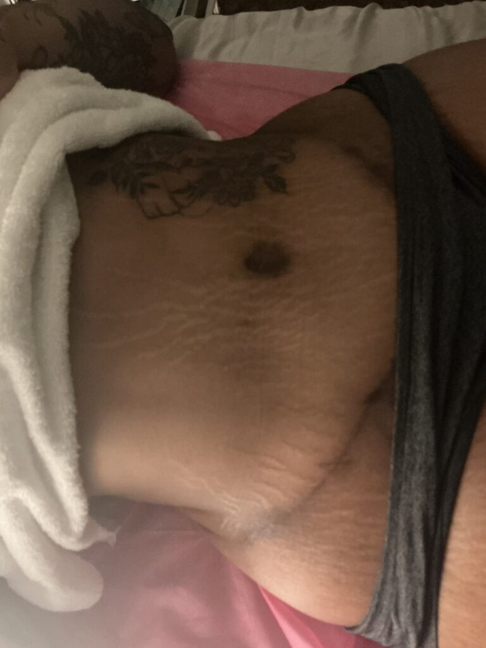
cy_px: 324
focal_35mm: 29
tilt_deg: -68.7
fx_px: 543
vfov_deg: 61.7
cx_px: 243
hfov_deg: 48.2
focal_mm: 3
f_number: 1.8
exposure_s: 1/20
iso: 500
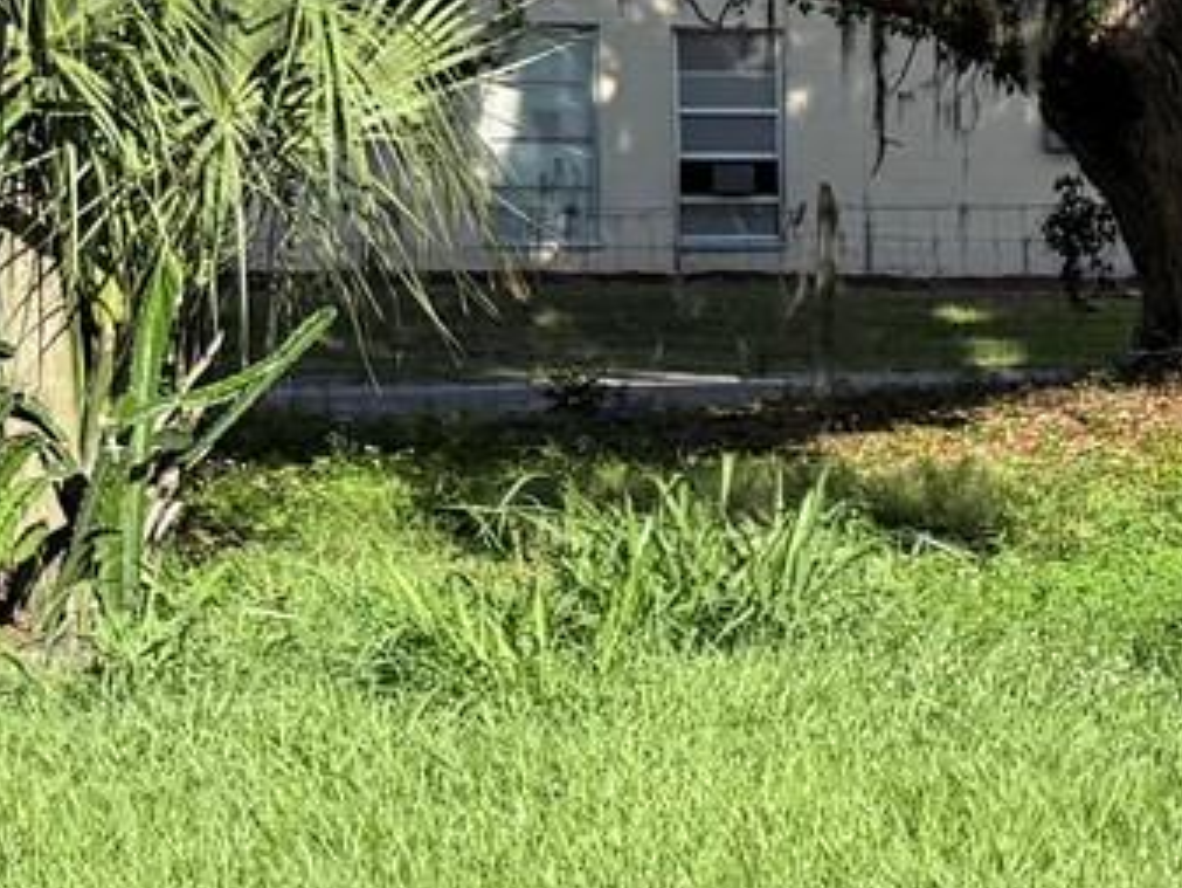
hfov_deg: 14.0
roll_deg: -0.5
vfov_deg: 13.0
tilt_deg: -1.8
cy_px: 383
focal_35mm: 114
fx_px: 3894
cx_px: 2490
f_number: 1.78
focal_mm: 6.76
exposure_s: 1/3759
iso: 125
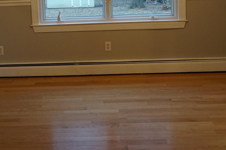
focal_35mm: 65
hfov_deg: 30.8
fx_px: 408
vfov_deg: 20.5
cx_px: 79
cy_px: 14
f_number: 3.5
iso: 2500
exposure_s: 1/160
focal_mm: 29
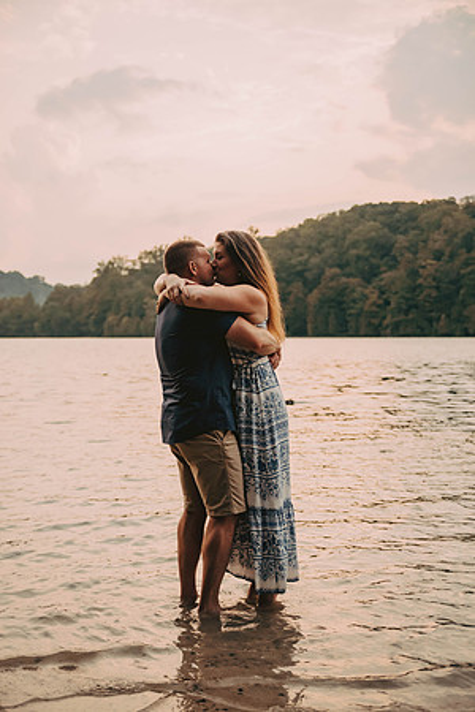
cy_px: 356
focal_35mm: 48
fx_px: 950
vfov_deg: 41.1
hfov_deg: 28.1
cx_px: 238
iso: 2000
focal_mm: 48
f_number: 2.8
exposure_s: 1/2500
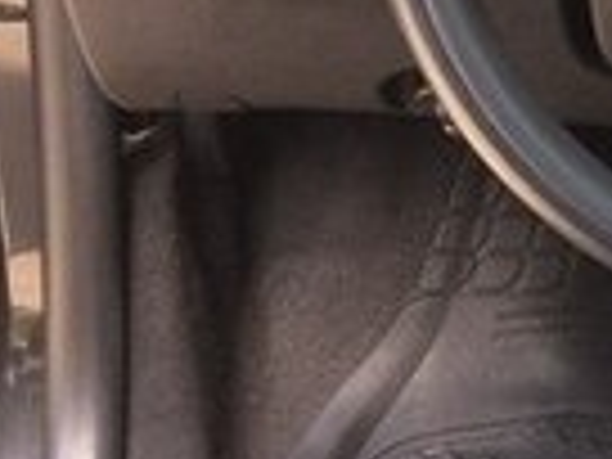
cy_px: 160
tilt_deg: -35.1
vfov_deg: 10.5
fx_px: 2493
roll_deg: -13.0
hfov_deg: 11.6
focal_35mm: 141
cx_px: 1449
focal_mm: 4.15
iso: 64
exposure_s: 1/100
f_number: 2.2
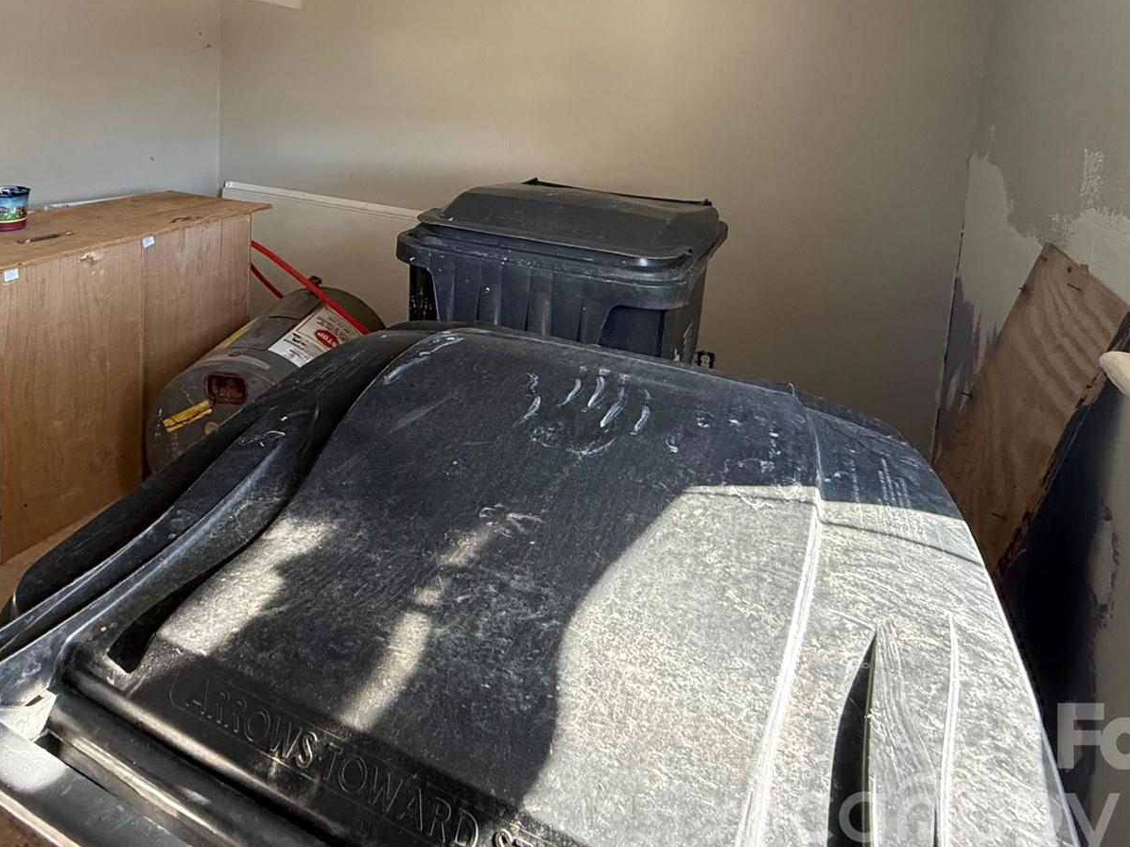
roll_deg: -2.7
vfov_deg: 52.9
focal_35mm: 24
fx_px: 783
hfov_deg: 69.8
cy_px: 163
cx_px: 391
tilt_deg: -6.5
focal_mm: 2.22
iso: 320
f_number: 2.2
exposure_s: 1/70
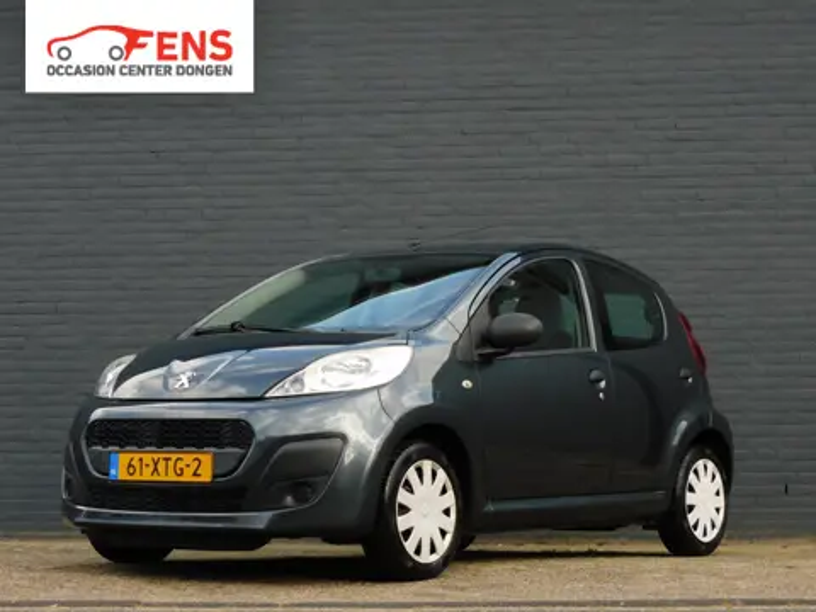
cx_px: 408
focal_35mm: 85
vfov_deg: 17.4
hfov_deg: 23.0
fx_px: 2004
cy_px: 306
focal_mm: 15.2
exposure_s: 1/160
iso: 125
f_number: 4.5
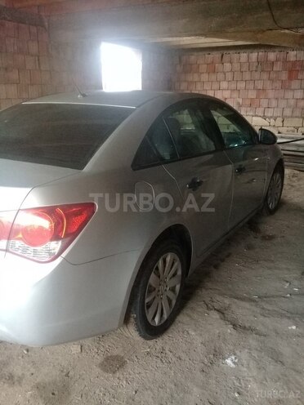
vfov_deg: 58.4
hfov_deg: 45.4
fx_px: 363
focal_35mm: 31
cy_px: 202
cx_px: 152
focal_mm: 3.3
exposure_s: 1/33
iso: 320
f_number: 2.2
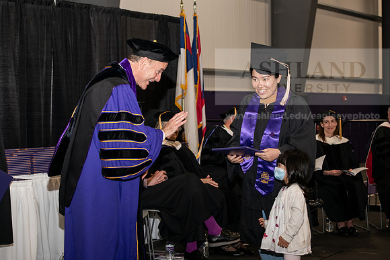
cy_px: 130
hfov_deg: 28.8
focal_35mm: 70
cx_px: 195
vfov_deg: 19.5
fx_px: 758
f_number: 5.6
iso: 1600
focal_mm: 70
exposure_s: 1/200
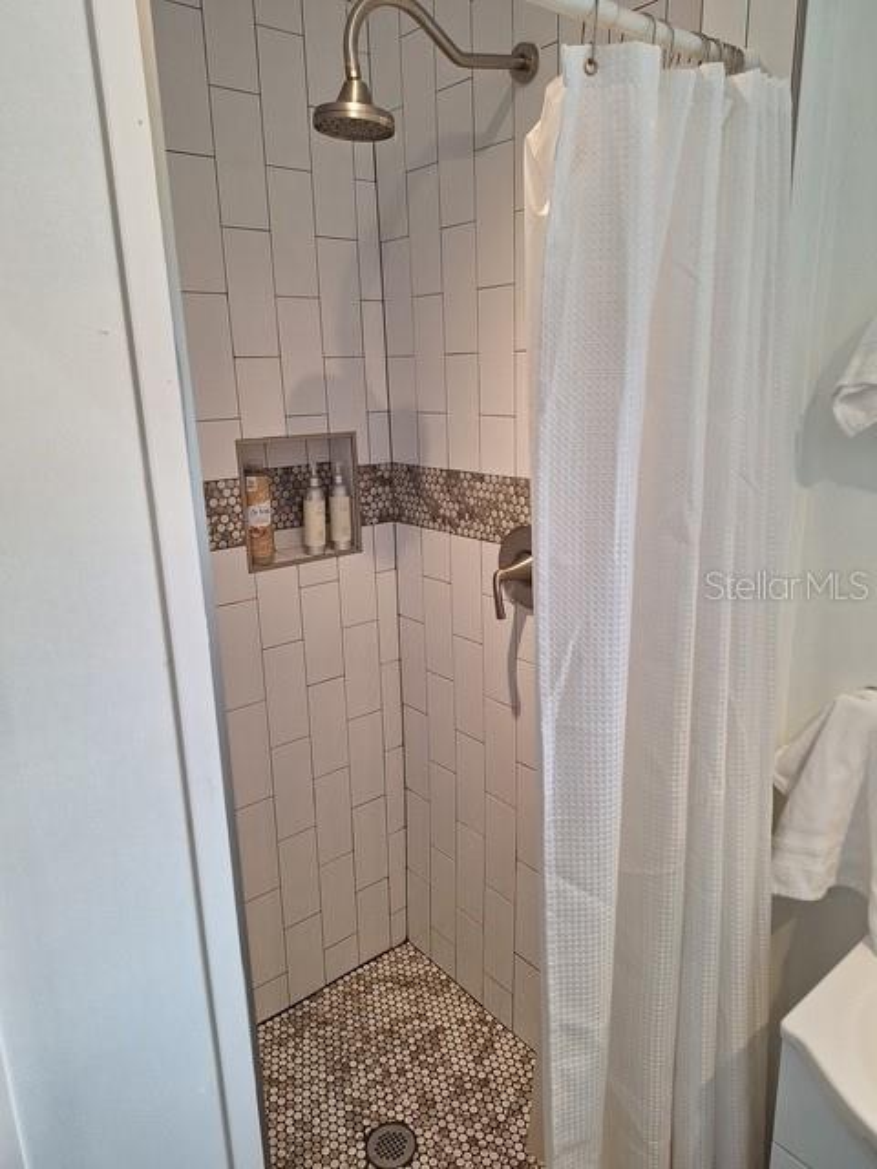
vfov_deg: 73.9
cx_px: 438
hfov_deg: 58.9
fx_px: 777
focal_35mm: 23
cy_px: 584
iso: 64
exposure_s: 1/60
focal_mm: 5.54
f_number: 1.8
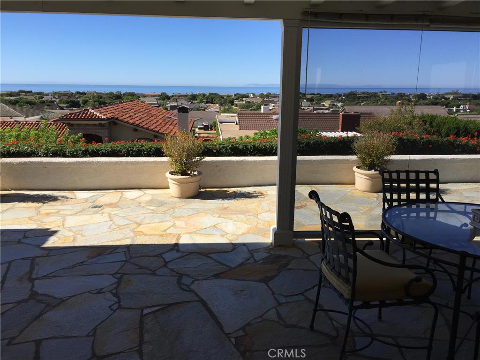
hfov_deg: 61.7
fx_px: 402
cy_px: 180
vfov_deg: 48.2
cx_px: 240
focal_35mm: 29
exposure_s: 1/2083
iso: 32
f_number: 2.2
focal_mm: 4.15
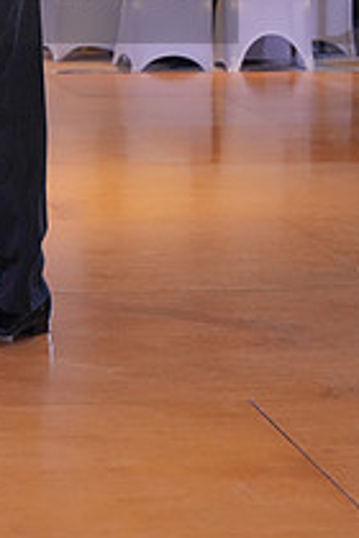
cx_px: -114
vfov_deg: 12.2
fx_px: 2483
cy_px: -41
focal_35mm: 166
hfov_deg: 8.2
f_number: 4
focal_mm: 60
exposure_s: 1/400
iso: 3200
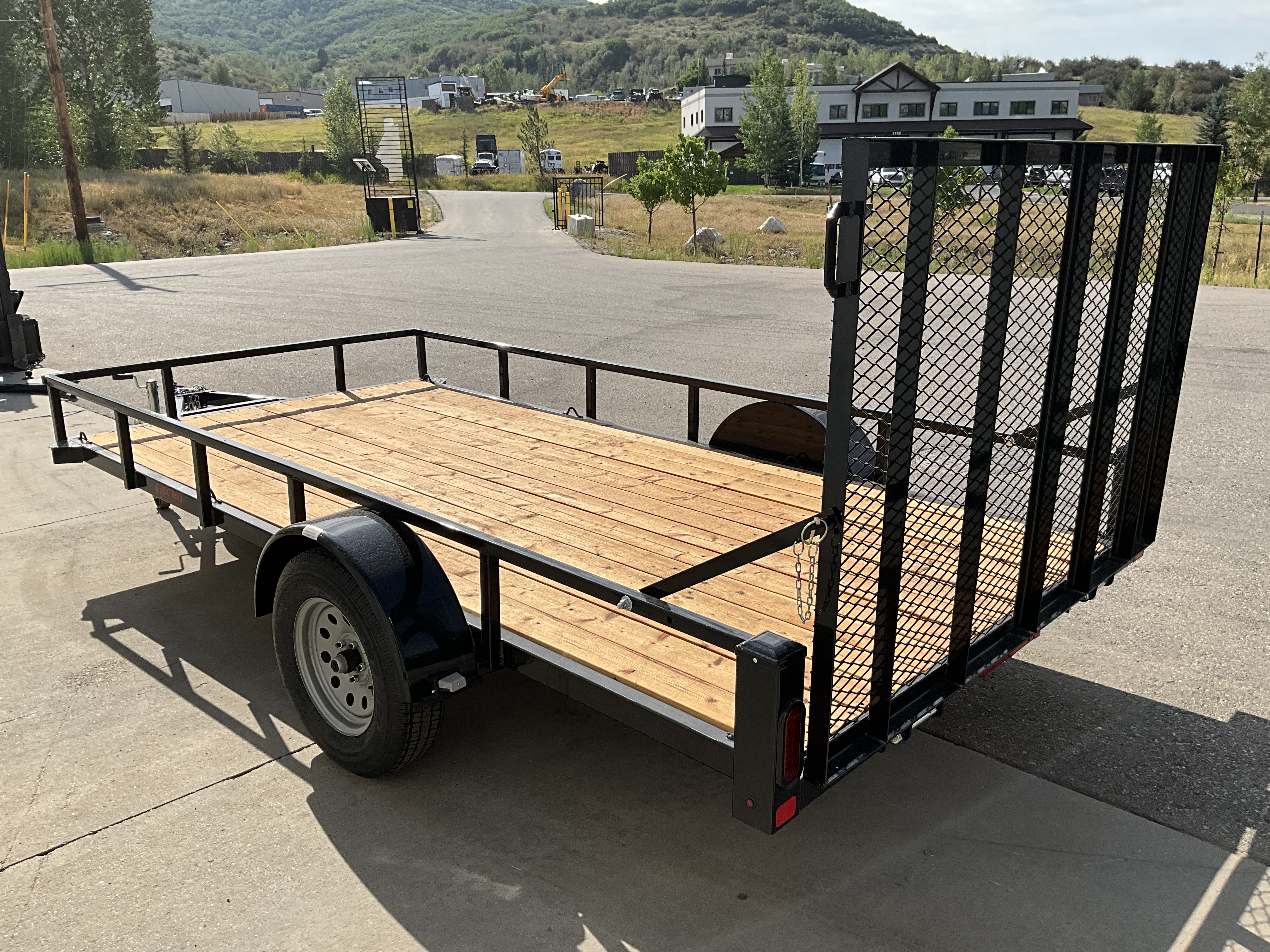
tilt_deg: -16.4
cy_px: 476
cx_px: 635
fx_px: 1064
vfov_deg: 48.2
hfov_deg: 61.7
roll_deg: -0.1
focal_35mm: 29
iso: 25
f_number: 1.8
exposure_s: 1/2320
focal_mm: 3
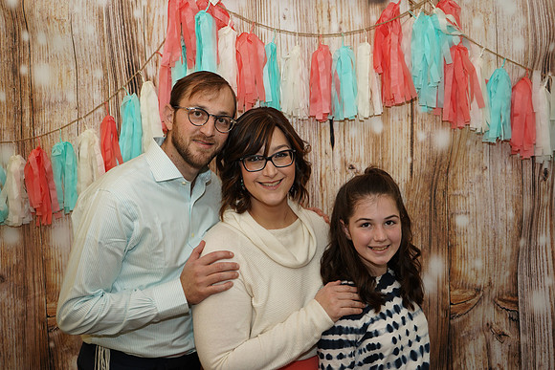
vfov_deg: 36.0
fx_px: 571
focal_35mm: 37
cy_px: 185
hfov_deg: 51.9
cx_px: 278
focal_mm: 37
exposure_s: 1/100
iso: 250
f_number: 5
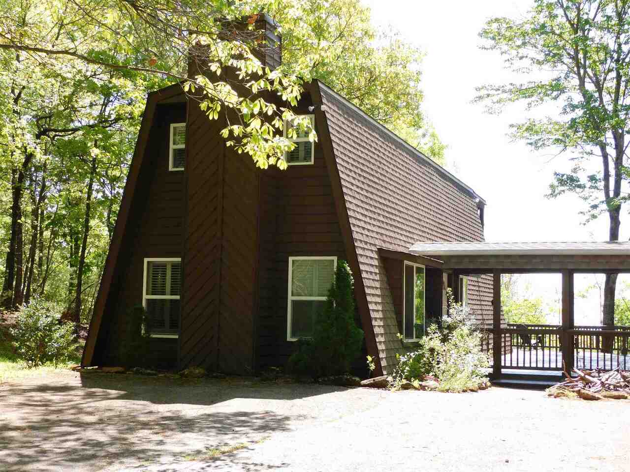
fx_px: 910
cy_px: 236
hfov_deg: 38.2
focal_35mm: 50
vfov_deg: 29.1
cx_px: 315
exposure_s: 1/200
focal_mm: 9
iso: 125
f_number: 4
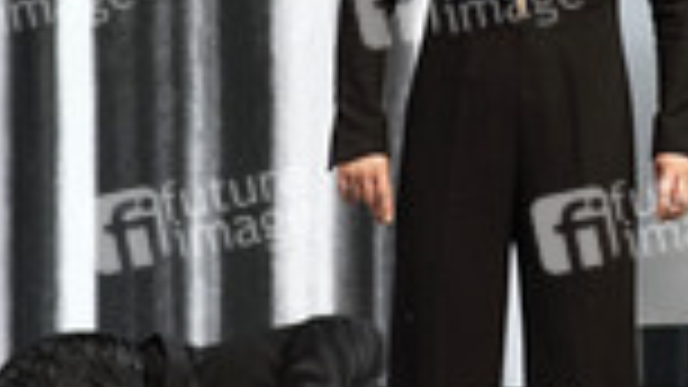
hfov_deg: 3.5
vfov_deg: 2.0
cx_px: 528
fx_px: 11254
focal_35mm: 617
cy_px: 108
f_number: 5.6
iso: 1600
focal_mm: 200
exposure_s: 1/320
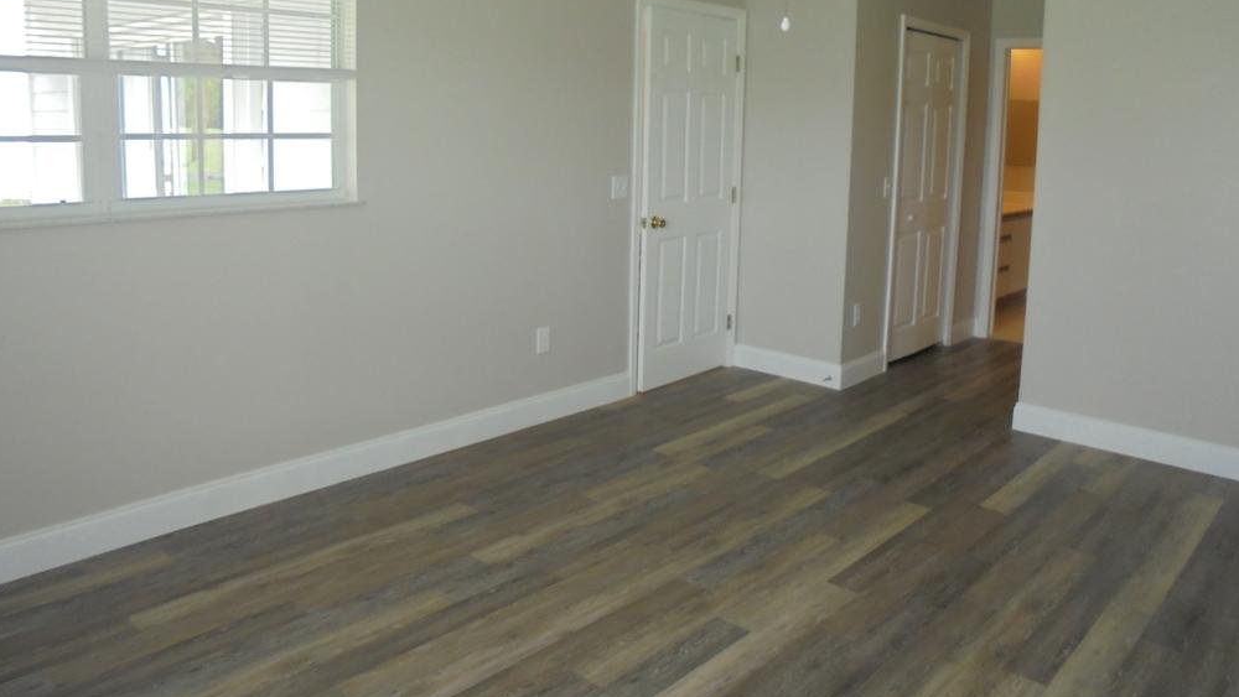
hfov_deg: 66.1
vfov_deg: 39.7
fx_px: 953
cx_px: 627
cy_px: 227
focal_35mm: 29
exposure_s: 1/30
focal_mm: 4.6
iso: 200
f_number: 3.5
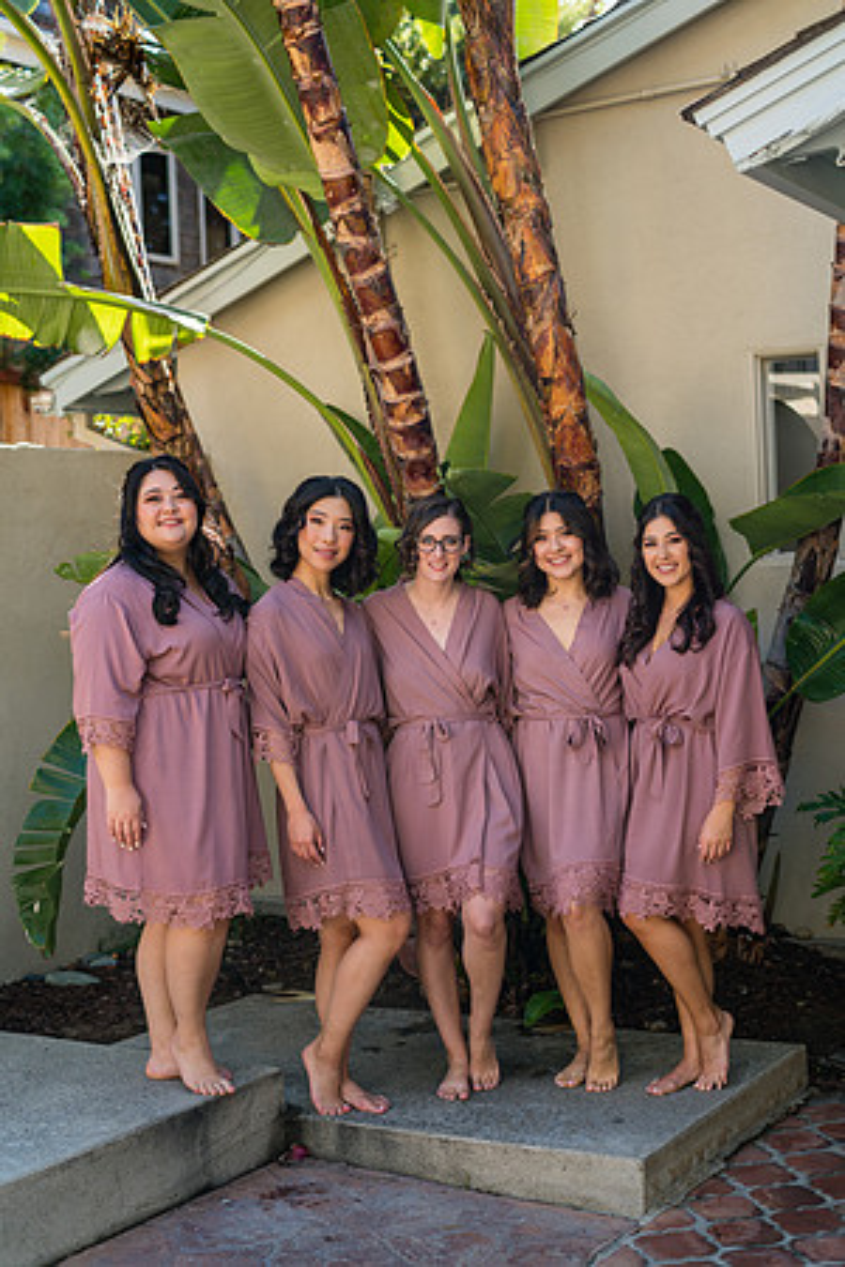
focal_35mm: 50
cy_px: 634
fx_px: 1760
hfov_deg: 27.0
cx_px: 422
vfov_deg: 39.6
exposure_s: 1/640
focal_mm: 50
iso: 200
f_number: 2.8
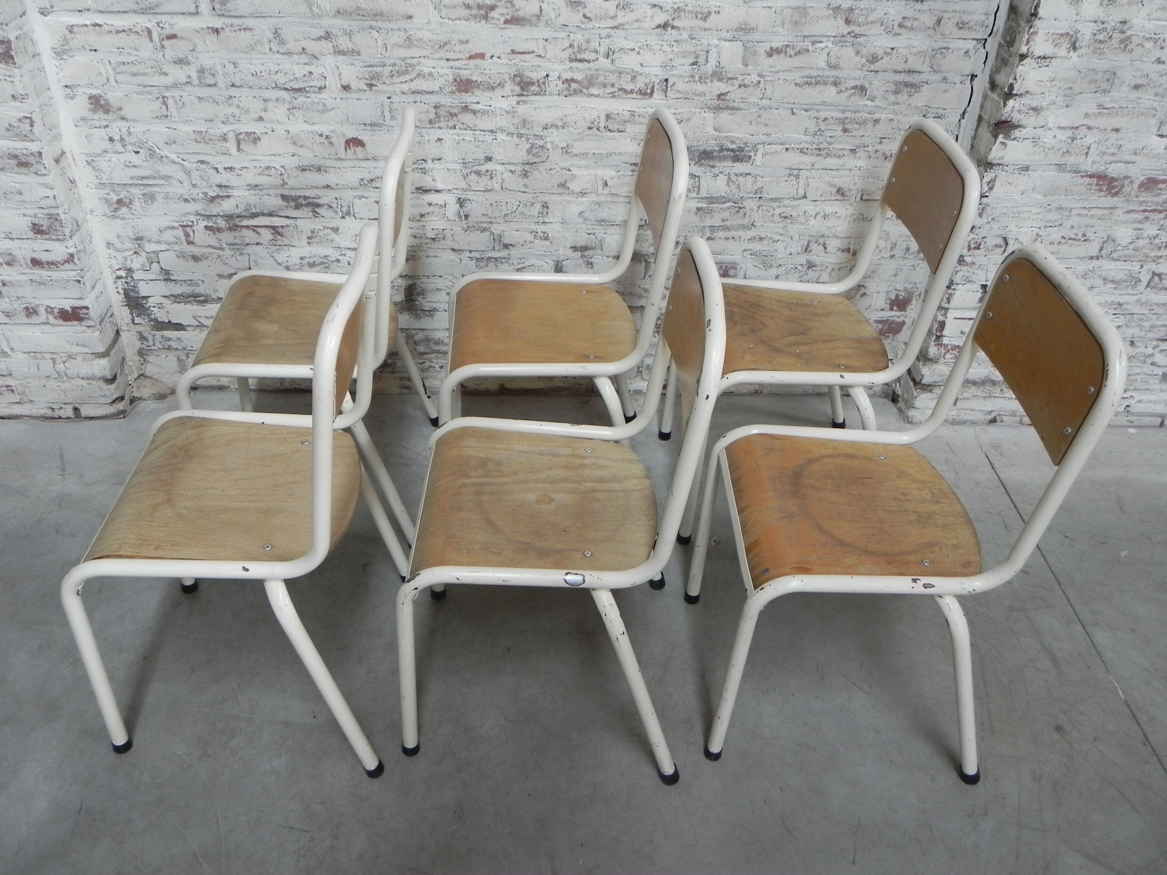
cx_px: 584
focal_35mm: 29
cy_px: 438
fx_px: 978
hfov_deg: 61.7
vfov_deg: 48.2
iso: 194
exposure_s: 1/30
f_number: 2.8
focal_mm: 5.2
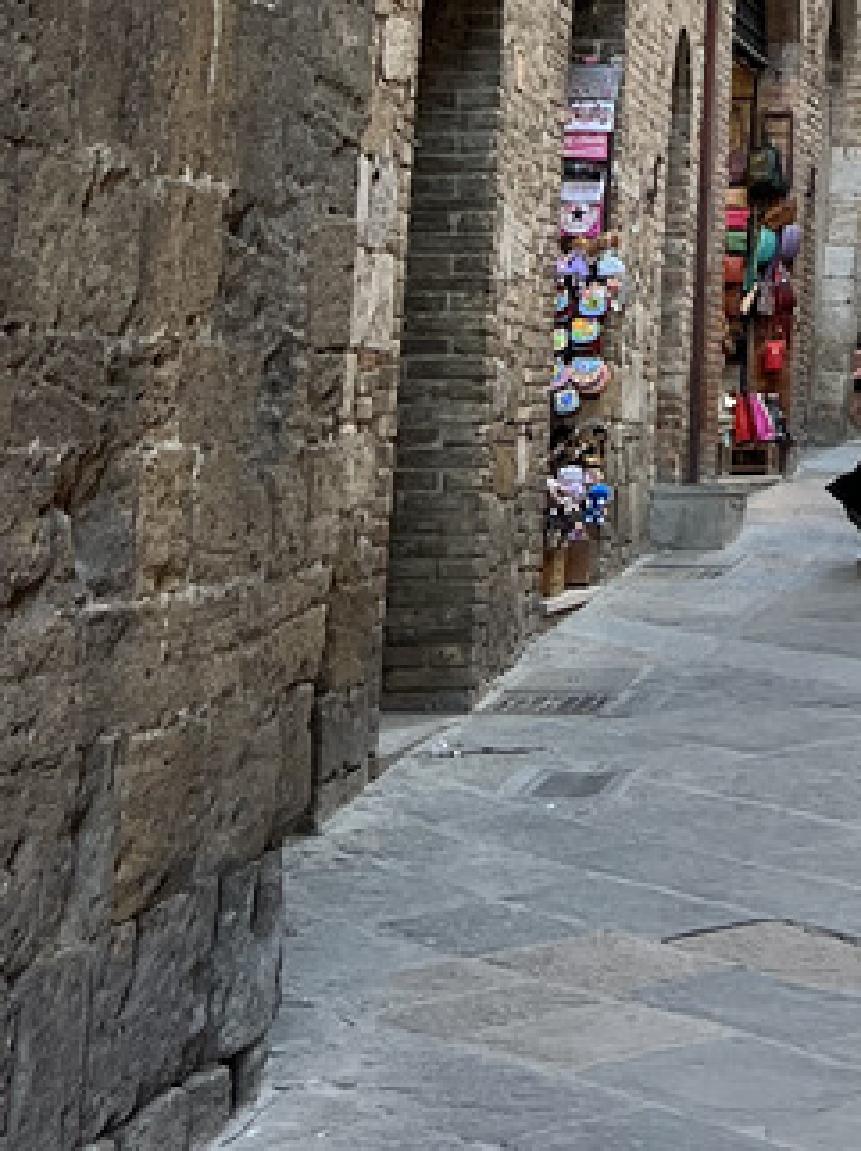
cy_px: -465
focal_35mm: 97
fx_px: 3221
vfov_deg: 18.4
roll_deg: +0.0
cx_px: 1197
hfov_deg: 14.4
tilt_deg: +16.2
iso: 50
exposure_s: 1/351
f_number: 1.5
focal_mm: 5.7
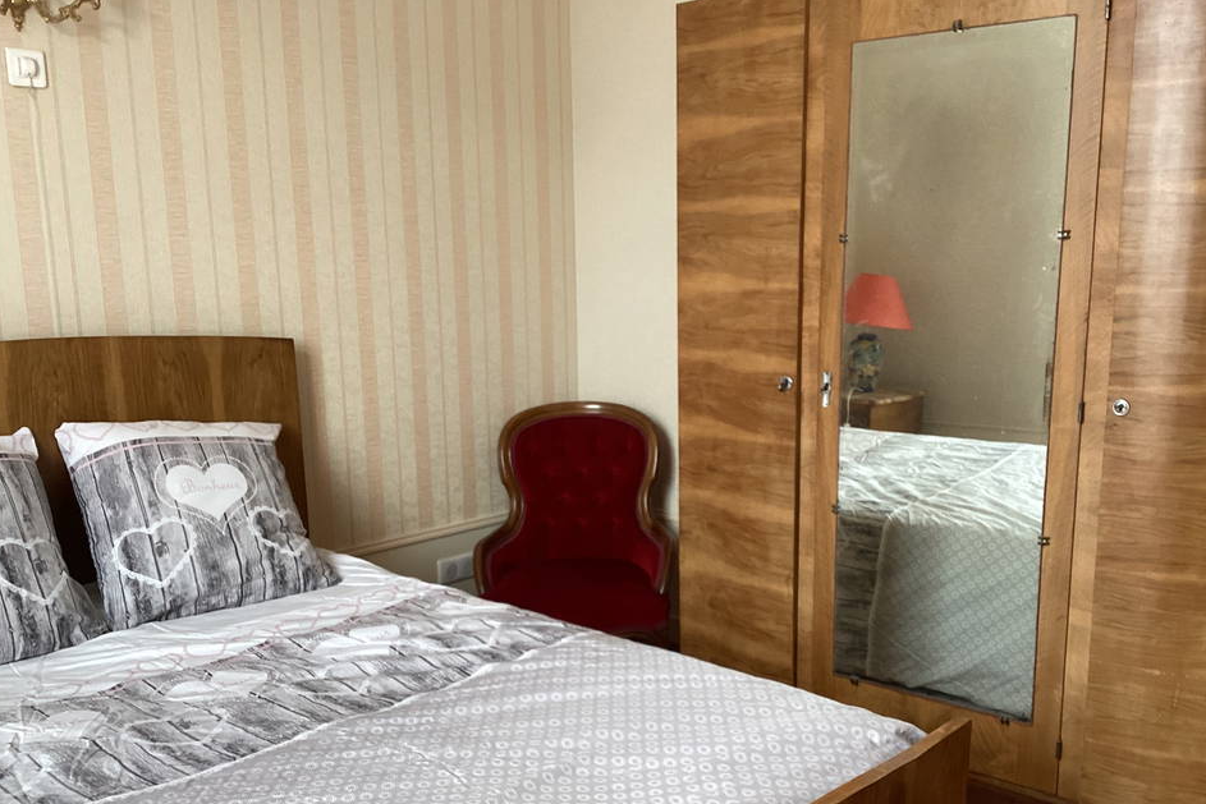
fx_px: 1173
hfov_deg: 54.4
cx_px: 623
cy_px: 487
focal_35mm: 35
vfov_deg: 37.7
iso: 100
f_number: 2.4
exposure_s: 1/60
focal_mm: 3.3
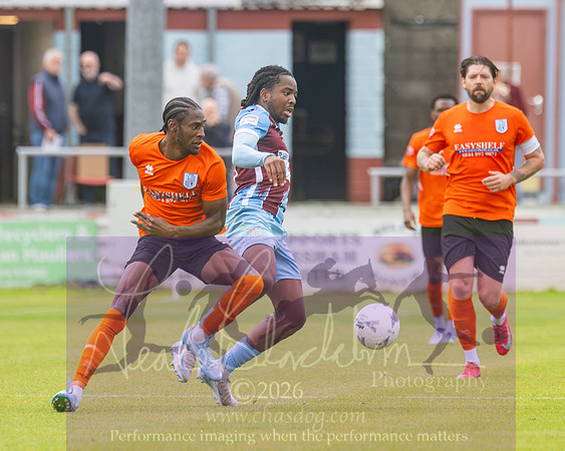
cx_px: 320
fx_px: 11018
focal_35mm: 659
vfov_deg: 2.3
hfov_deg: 2.9
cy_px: 163
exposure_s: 1/1250
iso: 640
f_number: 2.8
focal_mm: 270
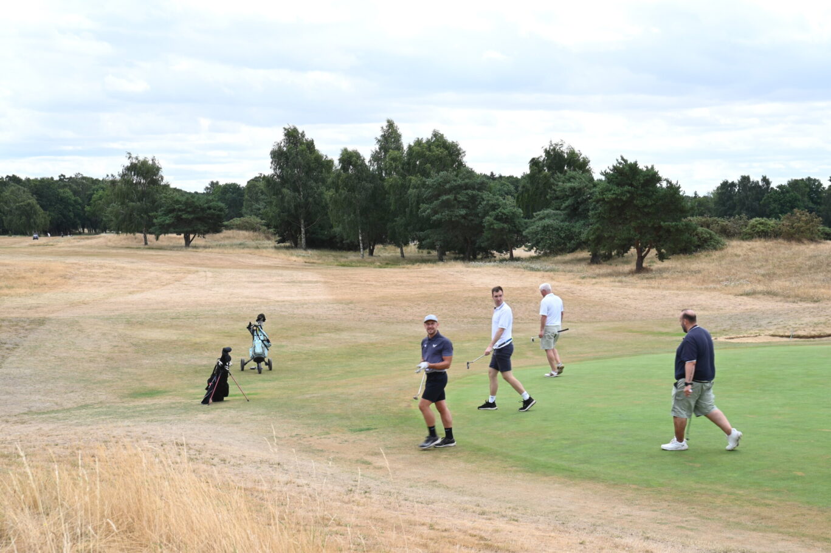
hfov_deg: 36.3
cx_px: 416
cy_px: 276
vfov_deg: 24.6
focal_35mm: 55
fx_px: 1269
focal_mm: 55
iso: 200
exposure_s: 1/100
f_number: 13
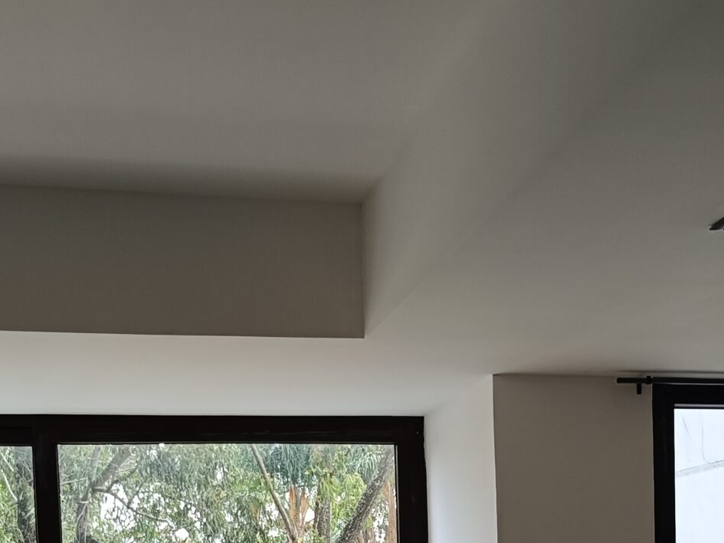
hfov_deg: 29.7
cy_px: 687
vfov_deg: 20.8
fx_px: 1360
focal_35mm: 65
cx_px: 441
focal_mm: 5.59
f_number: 1.88
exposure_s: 1/153
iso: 51
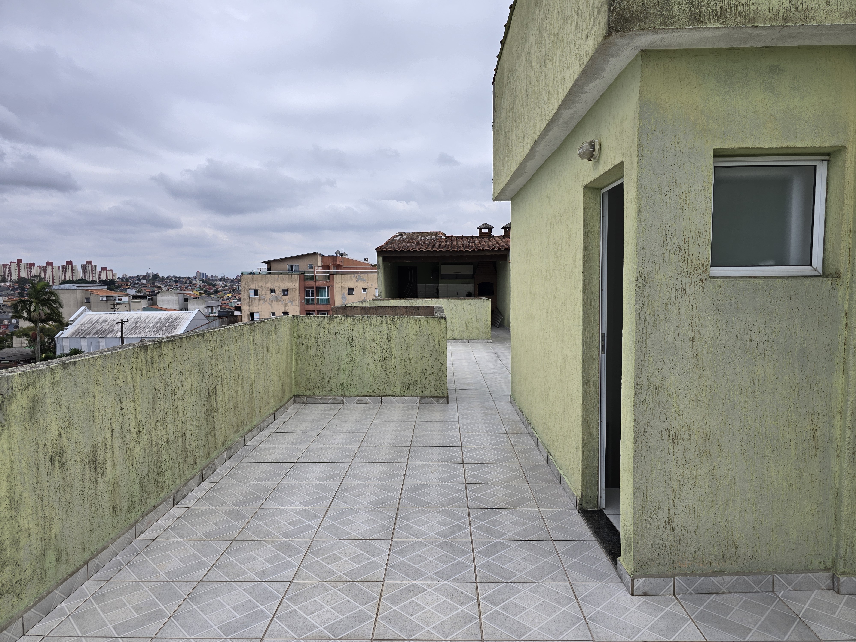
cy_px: 321
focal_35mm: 23
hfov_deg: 73.9
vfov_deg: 58.9
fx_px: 569
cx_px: 428
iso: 12
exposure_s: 1/1286
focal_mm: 6.3
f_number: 1.7
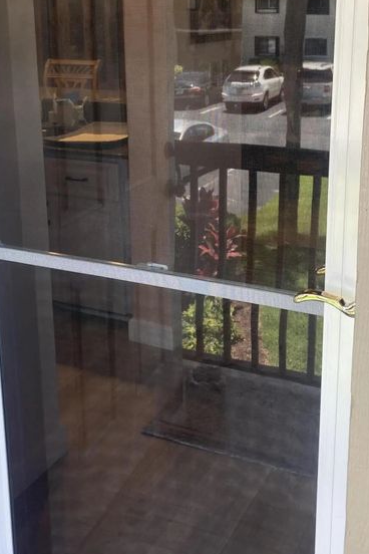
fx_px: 692
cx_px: 199
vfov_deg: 42.9
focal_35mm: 45
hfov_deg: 29.9
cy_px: 178
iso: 40
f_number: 1.8
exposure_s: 1/120
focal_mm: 3.99
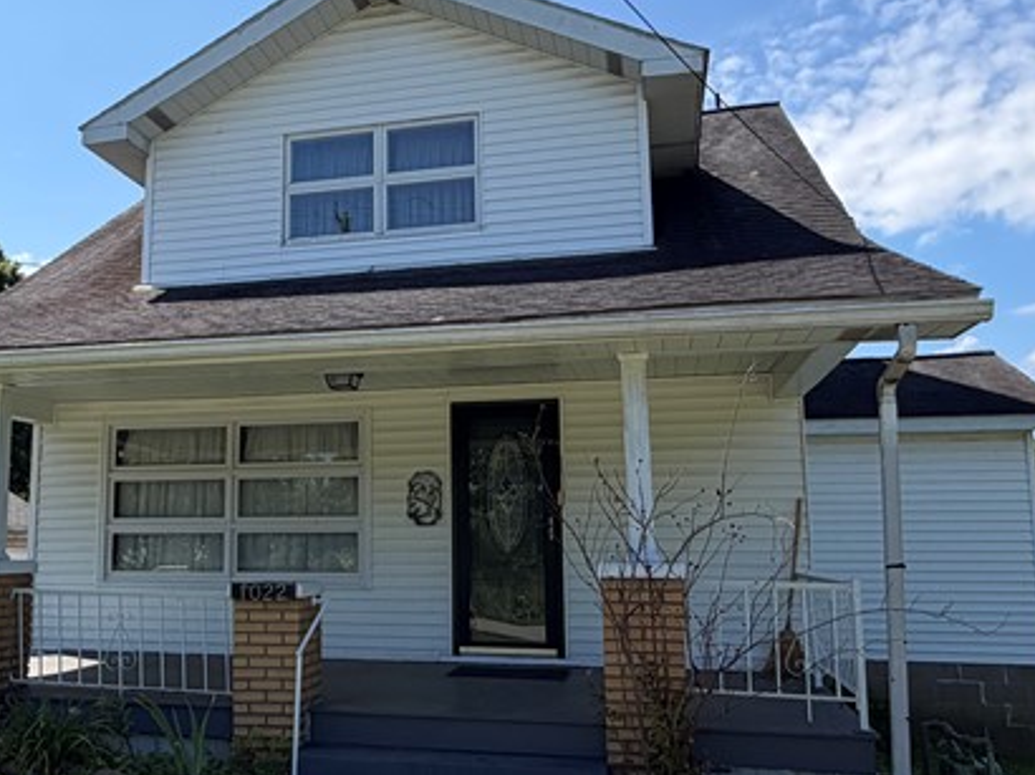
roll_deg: +0.1
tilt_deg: +8.1
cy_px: 404
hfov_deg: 51.9
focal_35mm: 35
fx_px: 1046
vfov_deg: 40.7
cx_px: 371
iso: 25
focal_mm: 2.22
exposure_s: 1/770
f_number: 2.2
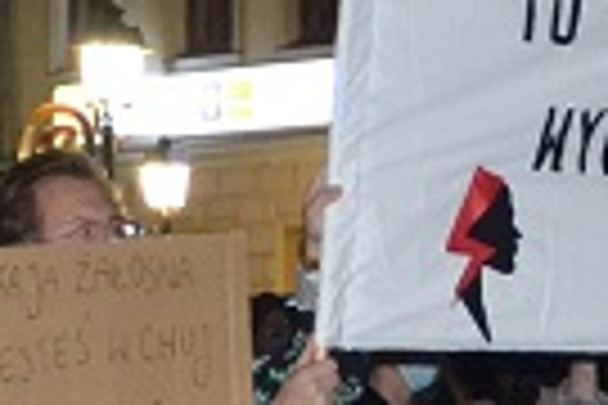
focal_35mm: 303
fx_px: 5117
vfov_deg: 4.5
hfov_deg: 6.8
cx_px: 540
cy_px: 497
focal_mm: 34
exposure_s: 1/60
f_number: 4.2
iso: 3200
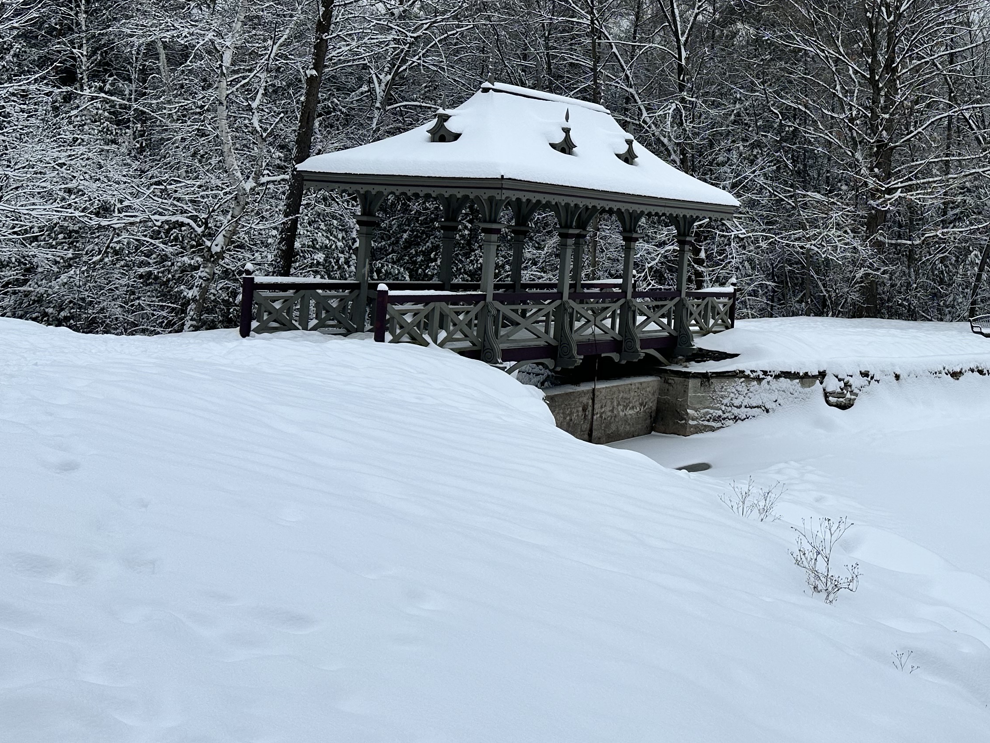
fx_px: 1230
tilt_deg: +3.4
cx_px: 800
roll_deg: -3.5
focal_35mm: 43
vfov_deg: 33.0
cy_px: 198
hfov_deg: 41.8
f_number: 1.78
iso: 80
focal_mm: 6.86
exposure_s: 1/1812
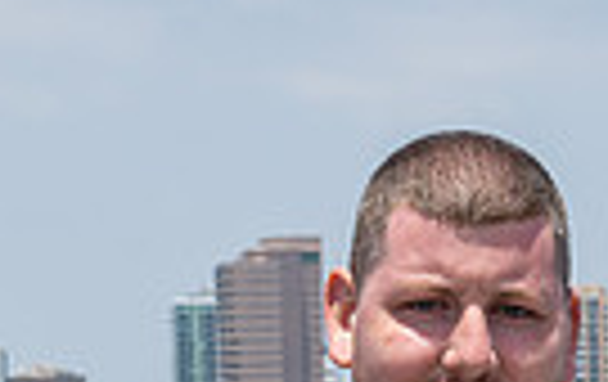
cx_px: 653
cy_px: 748
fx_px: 4716
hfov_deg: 7.3
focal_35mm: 284
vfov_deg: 4.6
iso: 200
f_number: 13
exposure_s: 1/200
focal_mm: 65
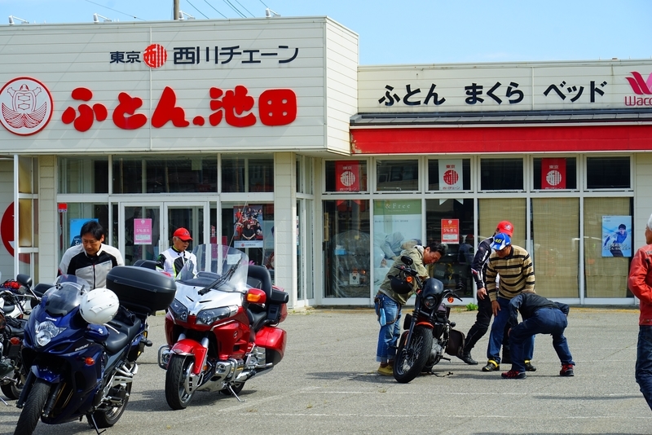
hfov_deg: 19.4
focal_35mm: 105
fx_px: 1902
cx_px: 326
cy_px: 218
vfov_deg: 13.1
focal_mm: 105
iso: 100
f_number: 8
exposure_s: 1/200
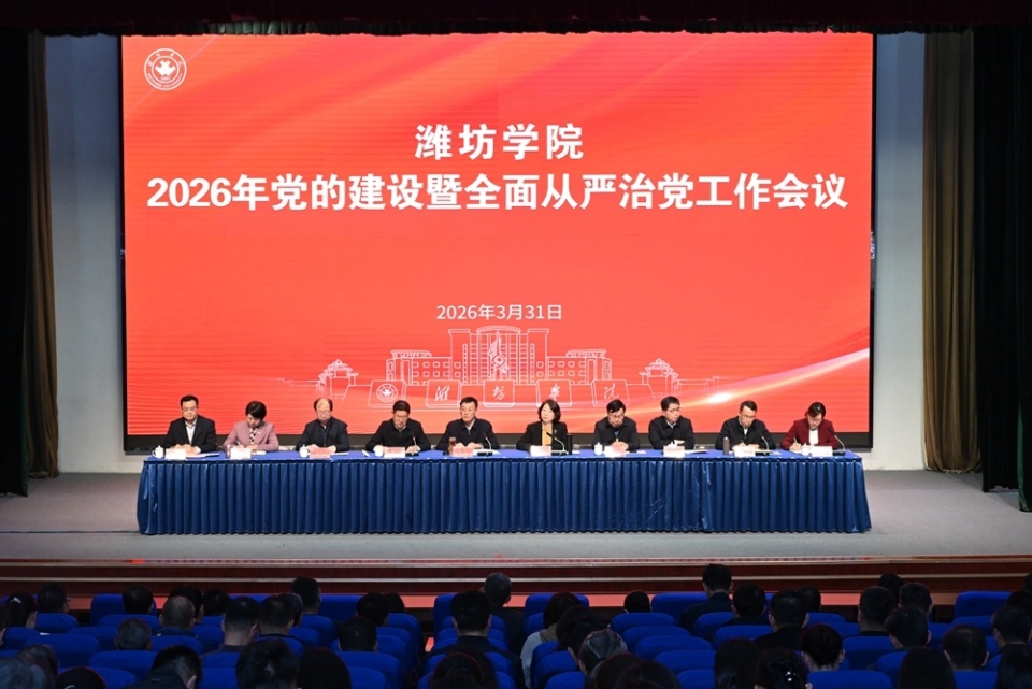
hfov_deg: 36.9
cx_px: 516
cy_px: 344
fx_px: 1549
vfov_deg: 25.1
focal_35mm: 54
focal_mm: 54
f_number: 6.3
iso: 3200
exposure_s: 1/100
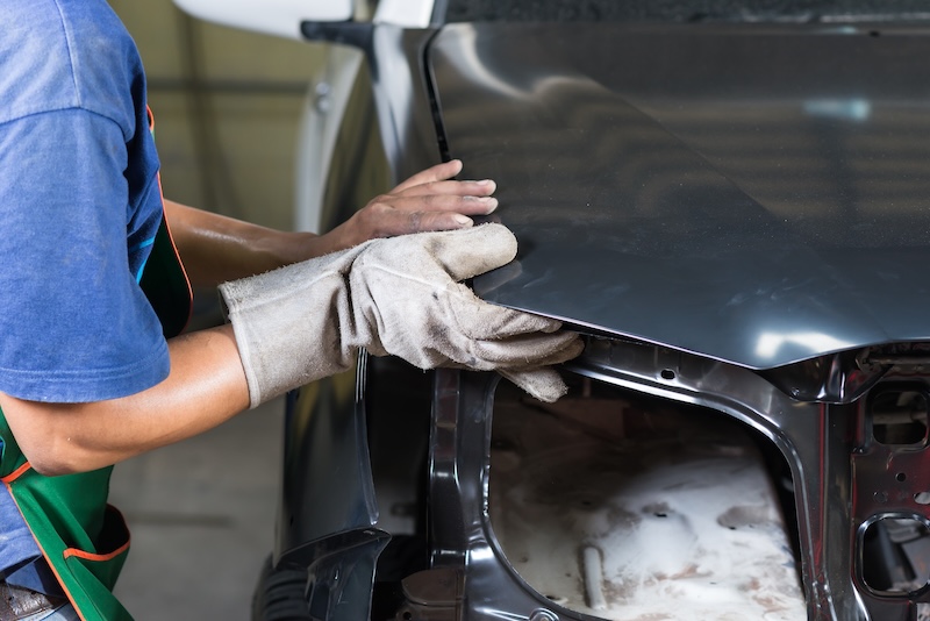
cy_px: 310
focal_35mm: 85
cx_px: 465
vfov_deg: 16.1
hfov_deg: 23.9
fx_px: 2197
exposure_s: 1/160
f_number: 5
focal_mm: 85
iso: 400
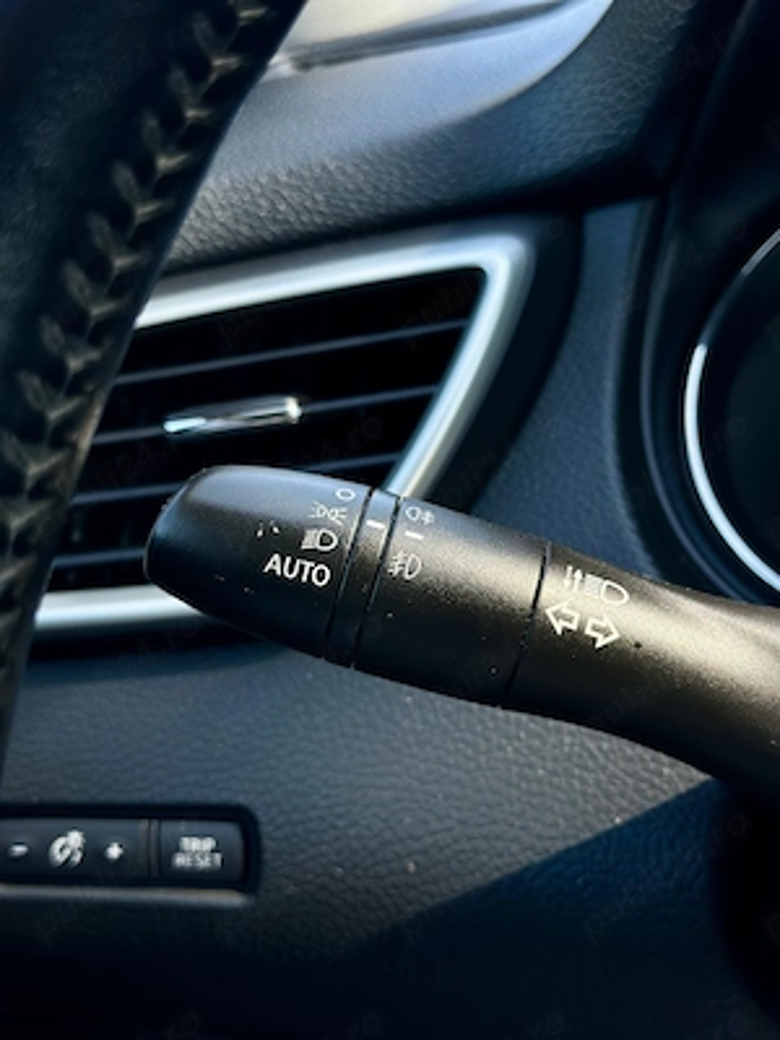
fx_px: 1442
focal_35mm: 48
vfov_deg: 39.7
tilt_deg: -14.6
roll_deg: +7.5
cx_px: 390
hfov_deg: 30.3
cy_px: 520
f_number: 1.78
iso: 80
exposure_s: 1/283
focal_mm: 6.86
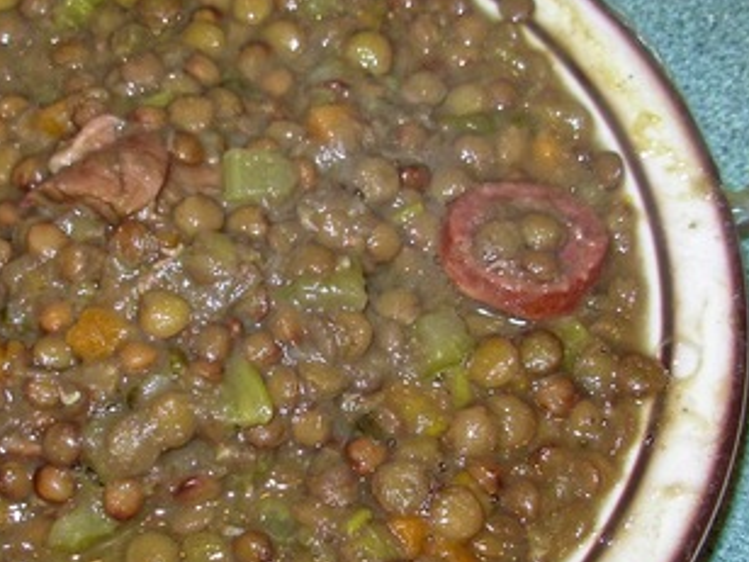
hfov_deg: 26.3
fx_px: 1601
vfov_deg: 19.8
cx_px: 289
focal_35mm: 74
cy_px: 365
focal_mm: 6.3
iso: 50
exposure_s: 1/32
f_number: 2.9
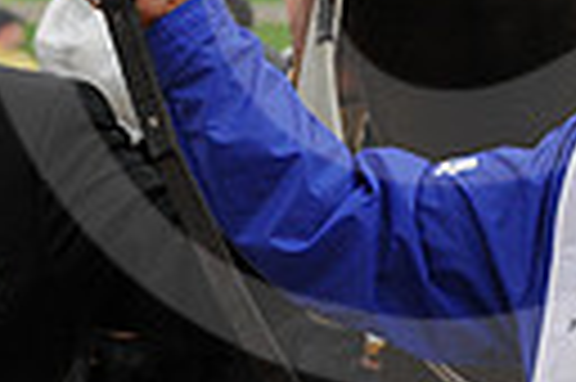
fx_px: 5433
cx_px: 423
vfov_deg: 4.0
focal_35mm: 340
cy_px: 2
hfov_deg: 6.1
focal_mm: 50
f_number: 4
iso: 800
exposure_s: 1/800
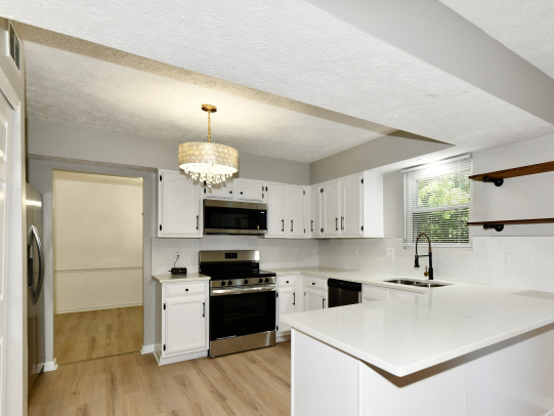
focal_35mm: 20
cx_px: 359
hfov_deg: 79.6
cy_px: 250
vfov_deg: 65.4
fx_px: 320
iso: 640
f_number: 6.3
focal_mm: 15
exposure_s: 1/60
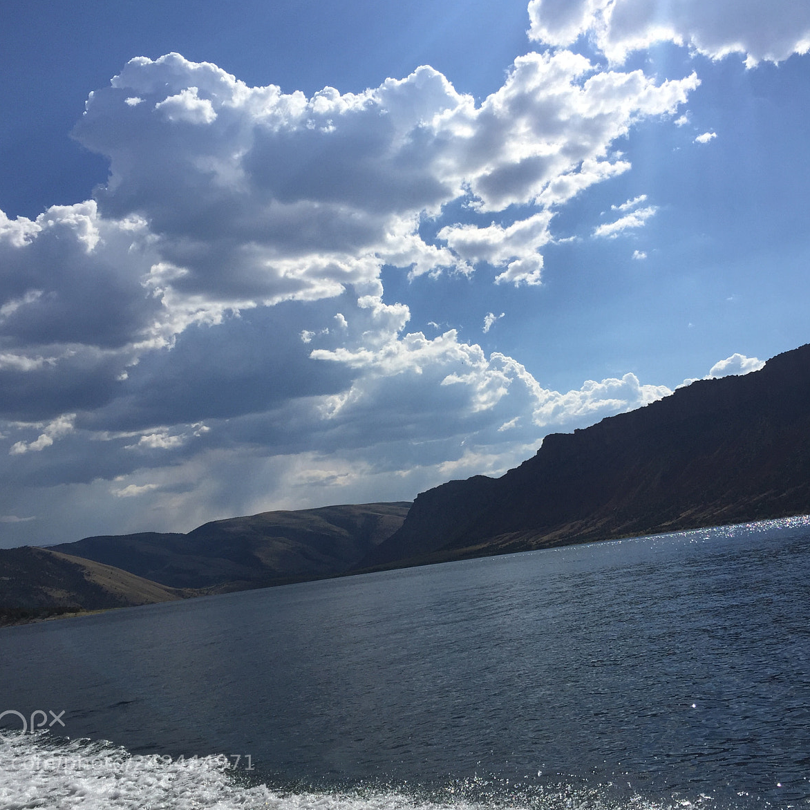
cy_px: 402
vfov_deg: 47.2
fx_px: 927
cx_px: 446
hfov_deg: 47.1
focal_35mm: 35
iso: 32
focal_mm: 4.15
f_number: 2.2
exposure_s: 1/7937
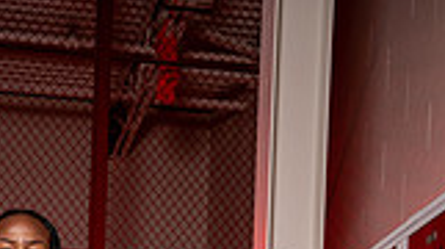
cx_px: 50
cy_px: 620
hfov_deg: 24.4
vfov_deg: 11.4
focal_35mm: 85
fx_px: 1001
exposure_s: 1/250
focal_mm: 29
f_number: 8
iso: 100
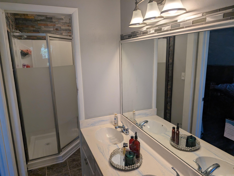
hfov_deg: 71.5
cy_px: 88
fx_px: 162
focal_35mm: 24
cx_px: 117
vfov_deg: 56.9
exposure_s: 1/145
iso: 27
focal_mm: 6.9
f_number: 1.68
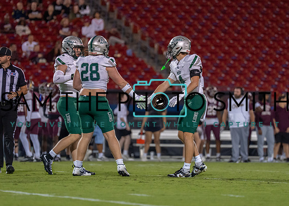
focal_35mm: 292
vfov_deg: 4.9
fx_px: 2394
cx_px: 139
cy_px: 99
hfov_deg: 6.9
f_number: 2.8
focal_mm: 200
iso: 2500
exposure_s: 1/1600
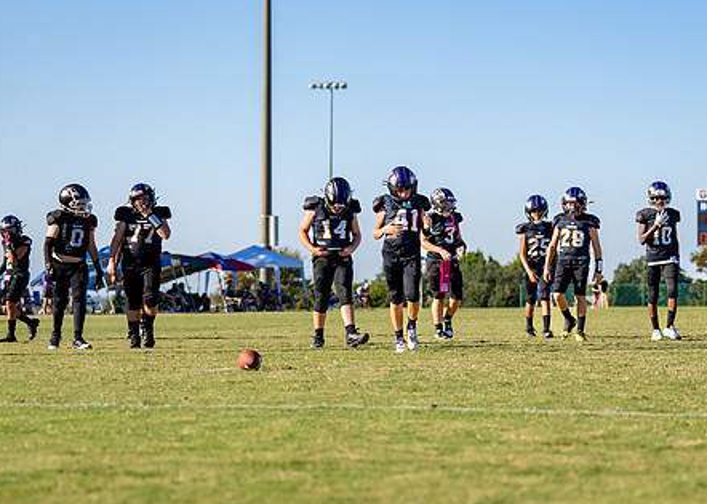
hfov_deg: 17.1
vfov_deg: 12.3
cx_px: 386
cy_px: 263
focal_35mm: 117
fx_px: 2347
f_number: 2.8
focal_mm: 70
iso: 160
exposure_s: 1/2500
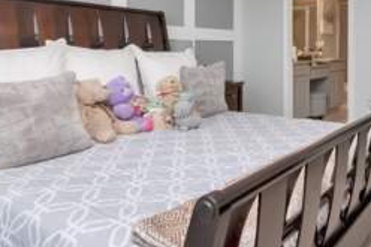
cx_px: 274
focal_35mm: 32
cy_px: 58
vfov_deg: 39.8
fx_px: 329
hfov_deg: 56.2
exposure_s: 1/200
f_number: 10
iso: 2000
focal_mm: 11
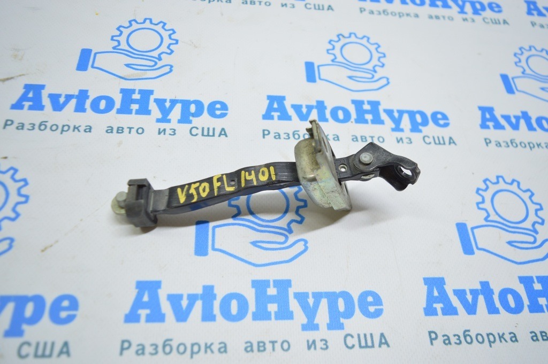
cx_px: 274
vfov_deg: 43.5
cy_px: 182
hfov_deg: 62.0
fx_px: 456
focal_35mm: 30
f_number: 3.5
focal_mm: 20
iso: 400
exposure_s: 1/60
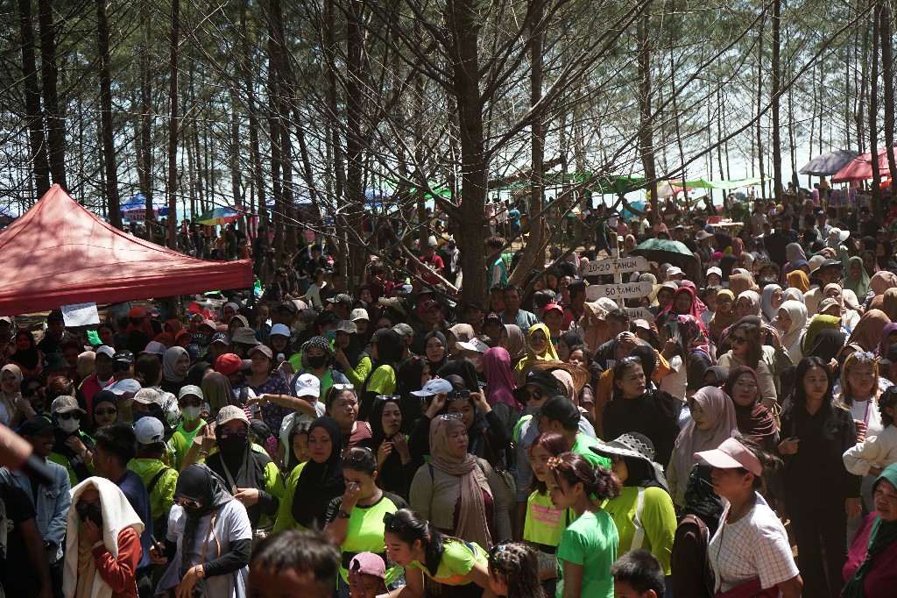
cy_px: 299
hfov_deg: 36.9
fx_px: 1345
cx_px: 448
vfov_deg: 25.0
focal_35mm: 54
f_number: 5
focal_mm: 54
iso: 160
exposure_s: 1/400
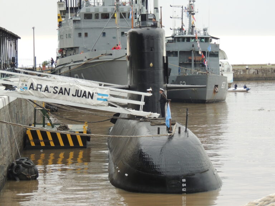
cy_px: 103
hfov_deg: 14.6
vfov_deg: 11.0
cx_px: 138
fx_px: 1072
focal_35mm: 135
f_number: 4.3
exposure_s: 1/125
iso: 280
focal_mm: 24
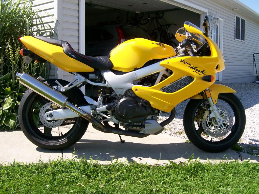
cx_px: 130
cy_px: 97
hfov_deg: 51.4
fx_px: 269
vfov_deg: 39.7
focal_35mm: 36
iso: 80
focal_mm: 6
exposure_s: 1/380
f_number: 4.8
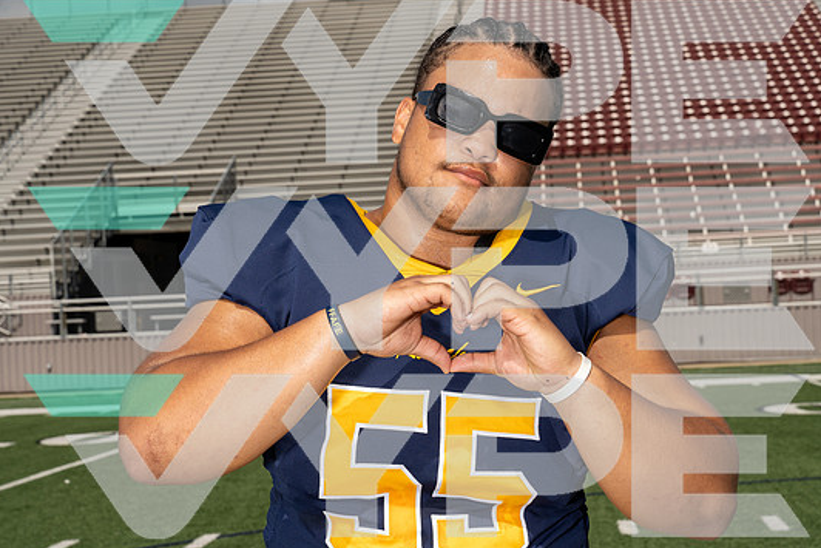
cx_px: 421
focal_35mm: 73
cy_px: 269
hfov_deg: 27.7
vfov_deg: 18.7
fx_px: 1665
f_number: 11
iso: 100
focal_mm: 67
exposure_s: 1/250
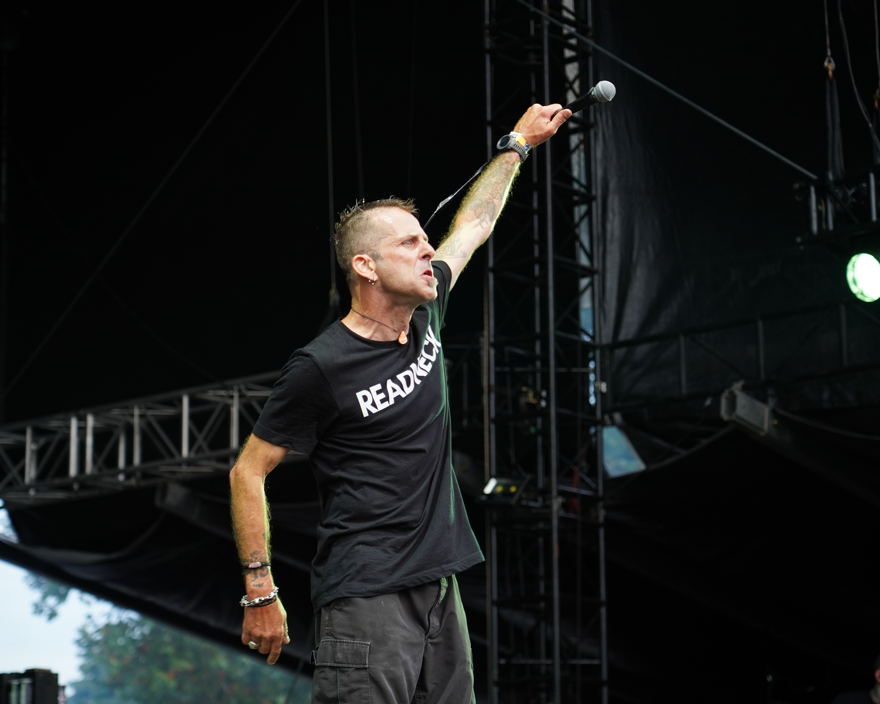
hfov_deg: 20.2
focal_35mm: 95
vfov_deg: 16.2
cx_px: 396
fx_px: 2474
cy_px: 352
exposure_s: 1/100
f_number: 4
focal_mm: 84
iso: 400
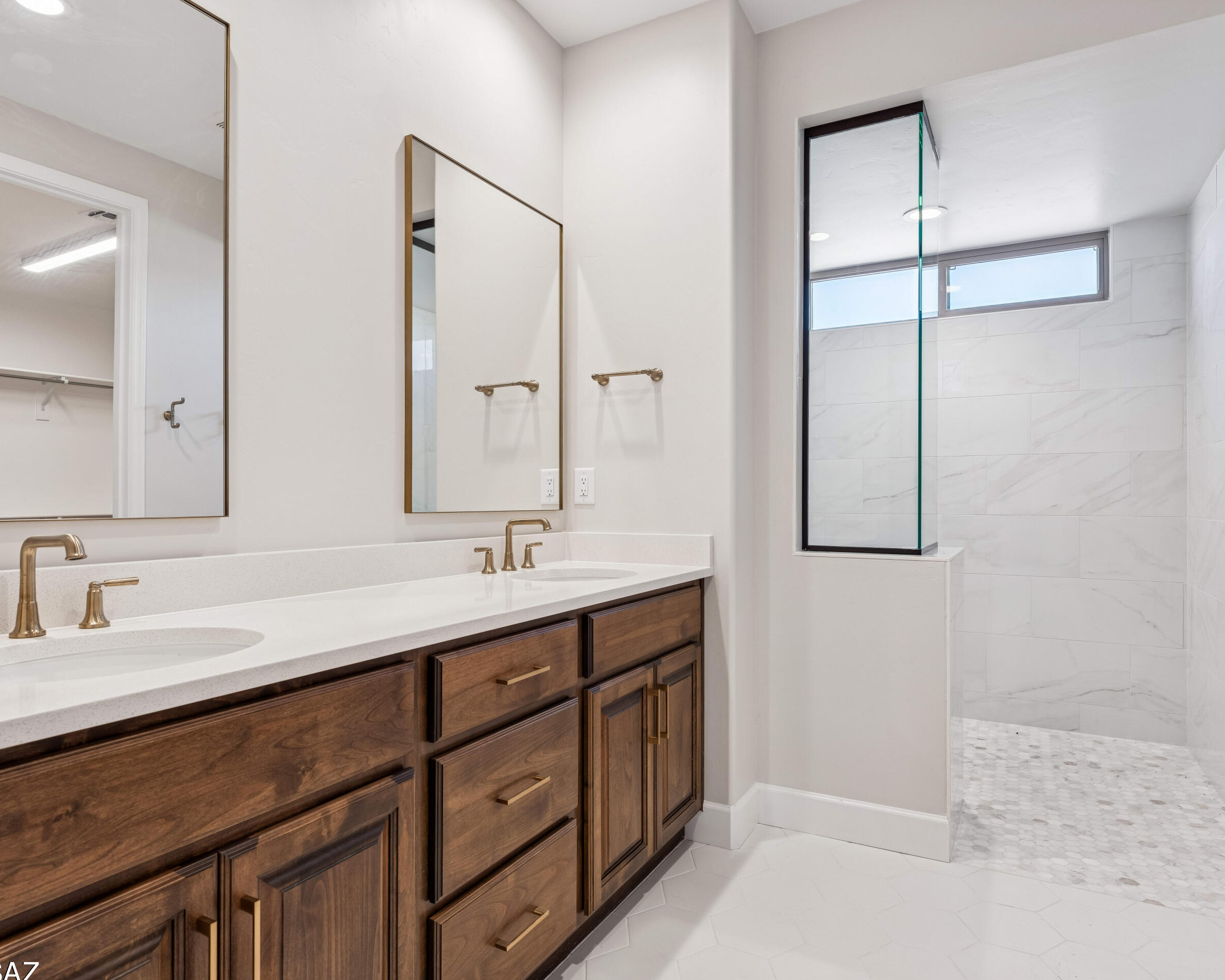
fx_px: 734
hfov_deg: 79.7
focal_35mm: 20
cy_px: 508
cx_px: 598
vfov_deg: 67.5
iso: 200
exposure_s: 1/15
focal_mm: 17.2
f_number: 8
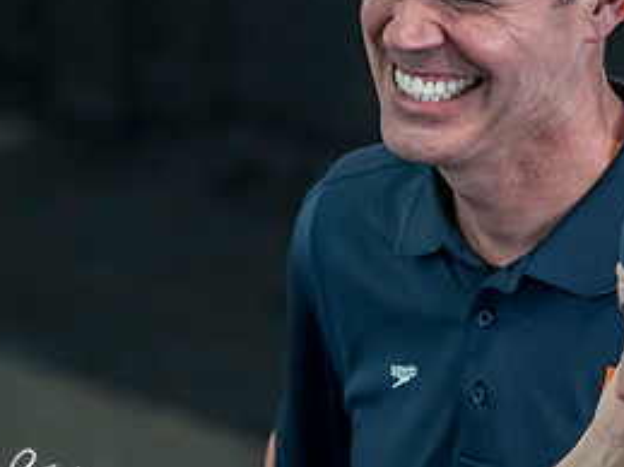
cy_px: 83
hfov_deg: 2.0
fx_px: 17730
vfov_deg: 1.5
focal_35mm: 984
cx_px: 533
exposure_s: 1/320
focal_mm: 200
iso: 4000
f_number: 2.8
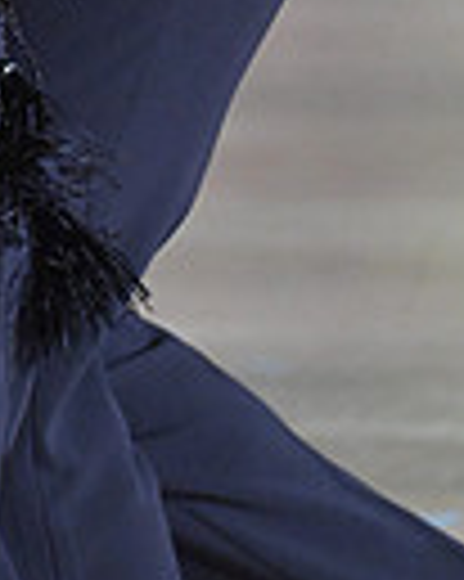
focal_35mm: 842
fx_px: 14471
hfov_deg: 1.8
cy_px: -292
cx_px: -232
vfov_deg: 2.3
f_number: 5
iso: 5000
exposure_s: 1/400
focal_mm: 200
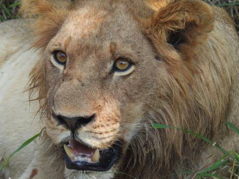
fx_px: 4488
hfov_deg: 3.1
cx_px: 120
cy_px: 90
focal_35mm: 650
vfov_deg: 2.3
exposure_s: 1/250
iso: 200
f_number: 5.6
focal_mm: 116
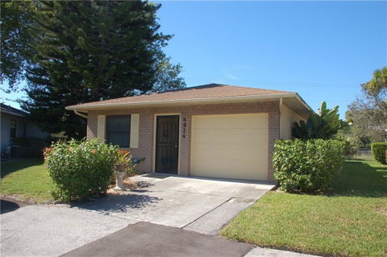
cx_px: 194
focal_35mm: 30
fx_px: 322
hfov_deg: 62.0
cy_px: 128
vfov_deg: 43.5
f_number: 8
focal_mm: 20
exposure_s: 1/250
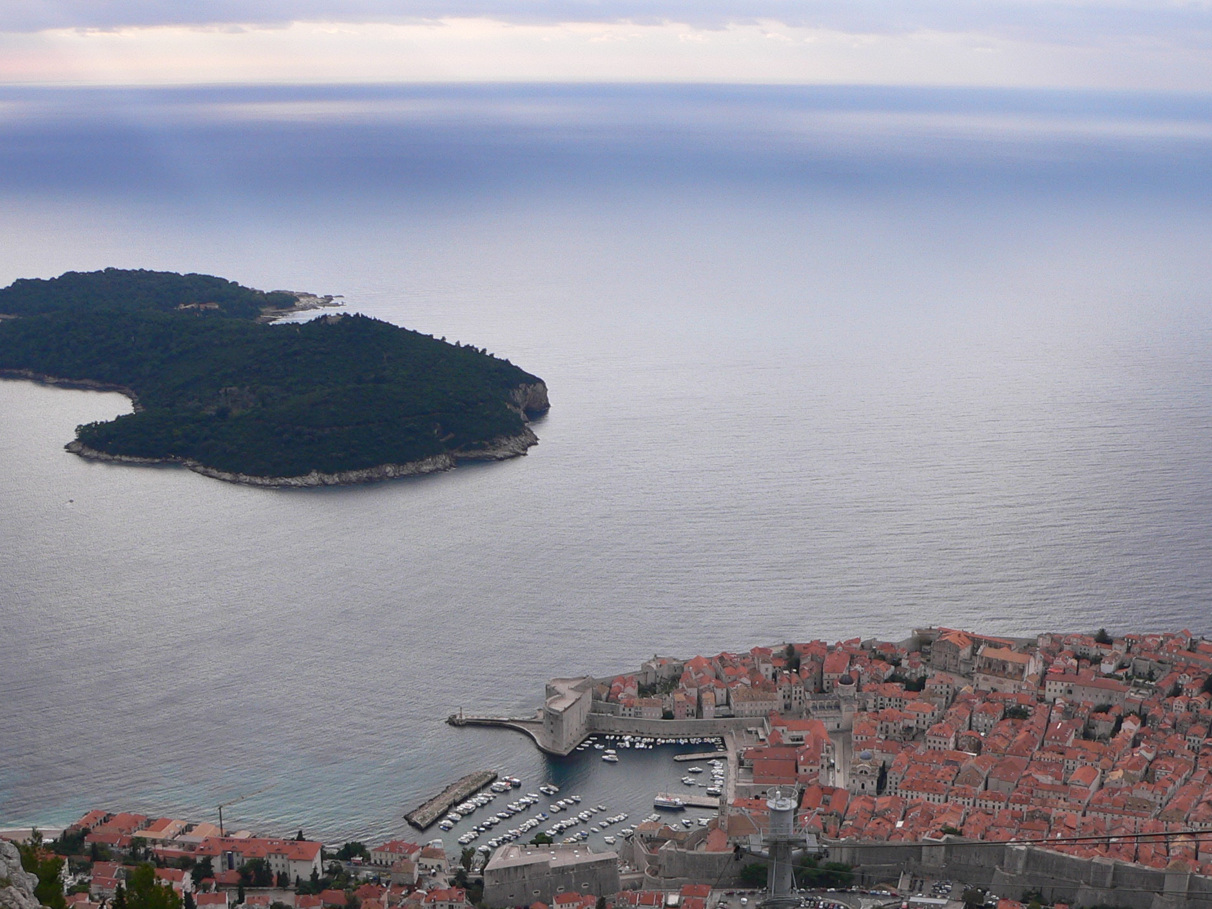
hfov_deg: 38.8
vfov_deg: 29.5
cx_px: 707
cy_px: 598
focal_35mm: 49
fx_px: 1716
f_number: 4
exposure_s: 1/200
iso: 80
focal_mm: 6
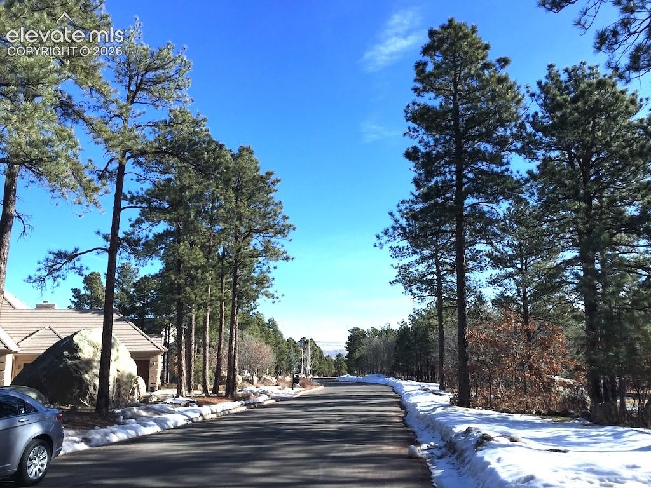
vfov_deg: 48.2
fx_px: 545
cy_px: 244
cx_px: 326
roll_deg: +1.7
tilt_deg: +11.6
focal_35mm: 29
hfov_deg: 61.7
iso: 32
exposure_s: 1/1412
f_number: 2.2
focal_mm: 4.15
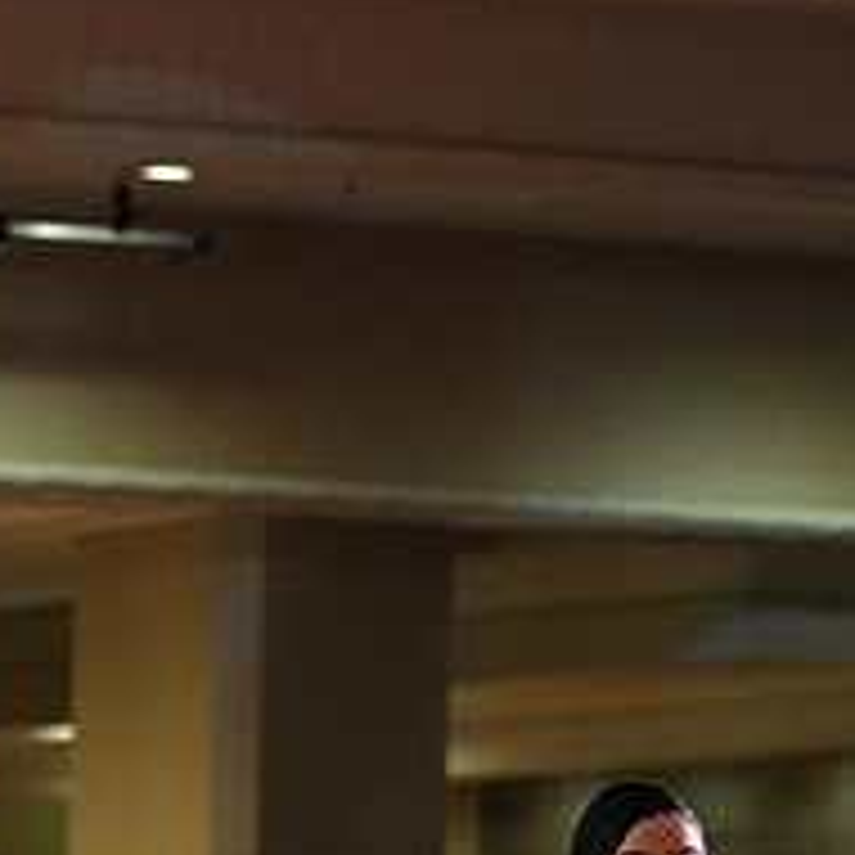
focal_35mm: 438
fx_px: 12240
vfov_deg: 4.0
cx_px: 308
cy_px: 1246
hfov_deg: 4.0
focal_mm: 169
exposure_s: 1/400
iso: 6400
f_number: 5
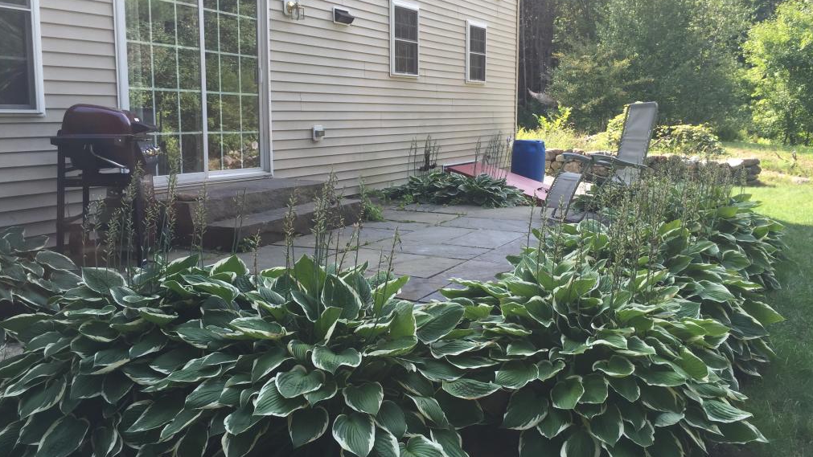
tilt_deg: -7.4
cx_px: 404
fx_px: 690
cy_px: 207
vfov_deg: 36.7
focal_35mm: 32
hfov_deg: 61.0
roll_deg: -0.1
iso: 32
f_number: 2.2
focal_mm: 4.15
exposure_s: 1/344
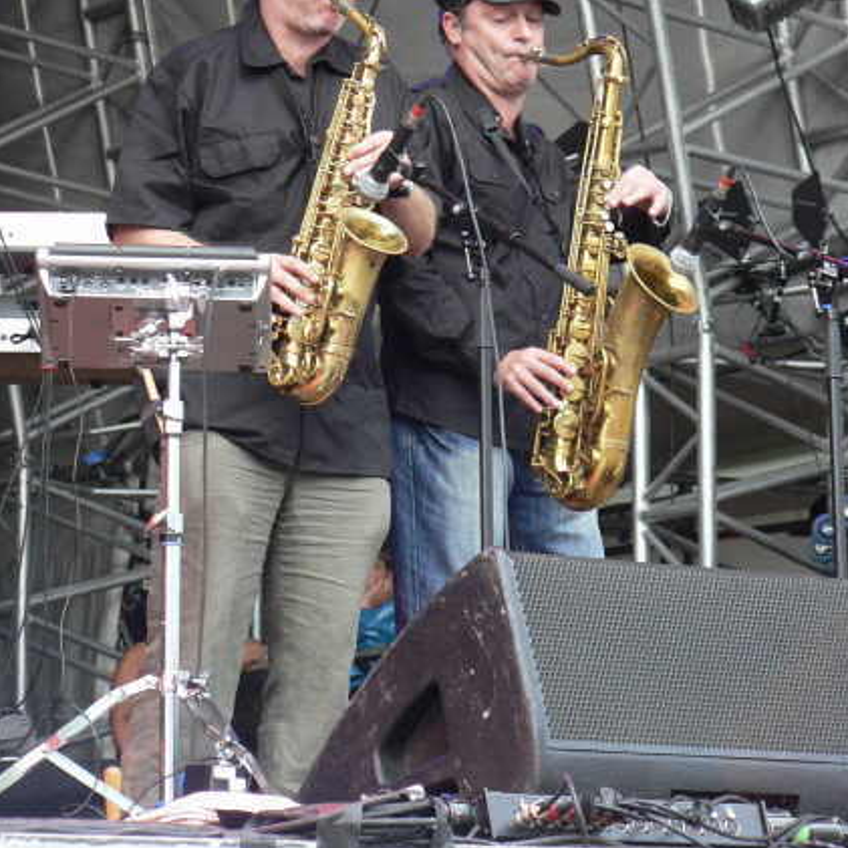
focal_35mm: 170
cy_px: 311
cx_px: 422
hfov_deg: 10.3
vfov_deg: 10.3
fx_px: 4712
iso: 100
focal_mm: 24.6
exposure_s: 1/30
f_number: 3.2
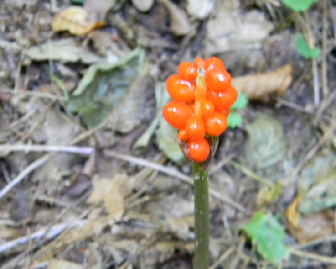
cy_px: 134
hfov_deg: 21.7
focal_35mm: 88
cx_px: 161
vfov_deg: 17.5
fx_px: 875
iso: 400
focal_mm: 15.1
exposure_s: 1/3
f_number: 4.5
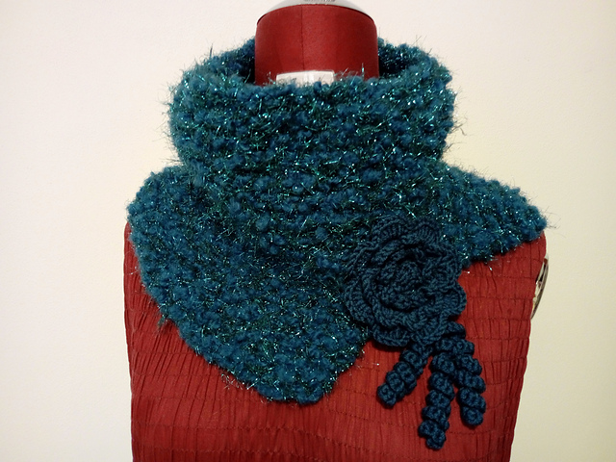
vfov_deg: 51.4
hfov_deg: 65.3
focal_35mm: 27
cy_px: 231
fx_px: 480
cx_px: 308
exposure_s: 1/20
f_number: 2
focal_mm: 3.5
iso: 415
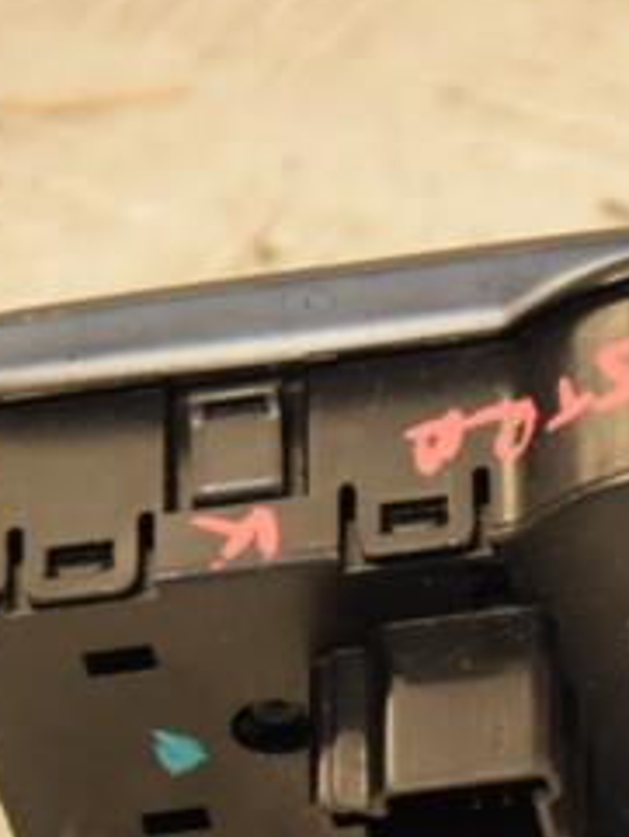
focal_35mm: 377
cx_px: 657
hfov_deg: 3.9
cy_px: 643
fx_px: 9131
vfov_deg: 5.2
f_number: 5.6
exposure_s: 1/160
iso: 800
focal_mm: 105
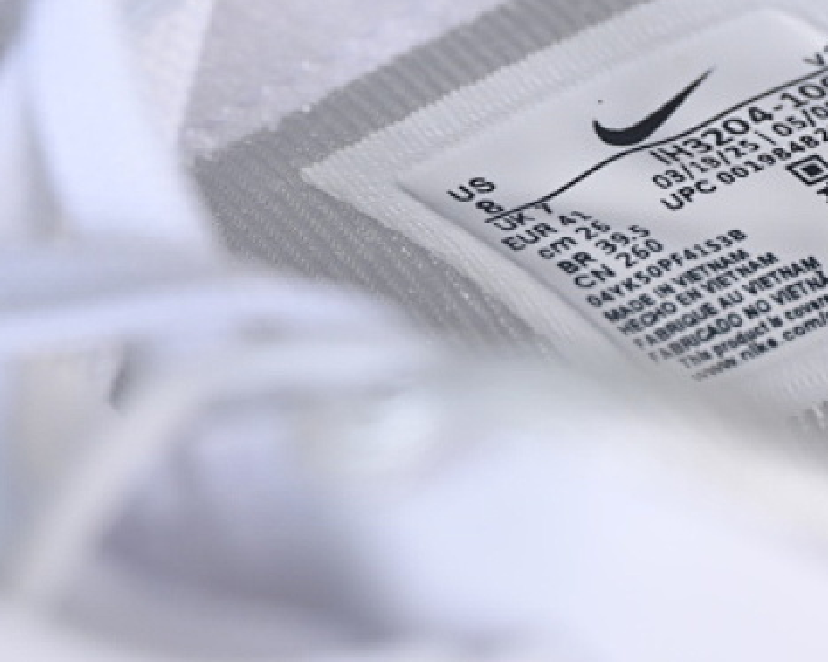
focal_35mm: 164
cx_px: 791
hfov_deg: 11.7
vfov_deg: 9.4
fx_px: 4018
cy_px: 234
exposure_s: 1/60
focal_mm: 50
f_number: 7.1
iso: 160
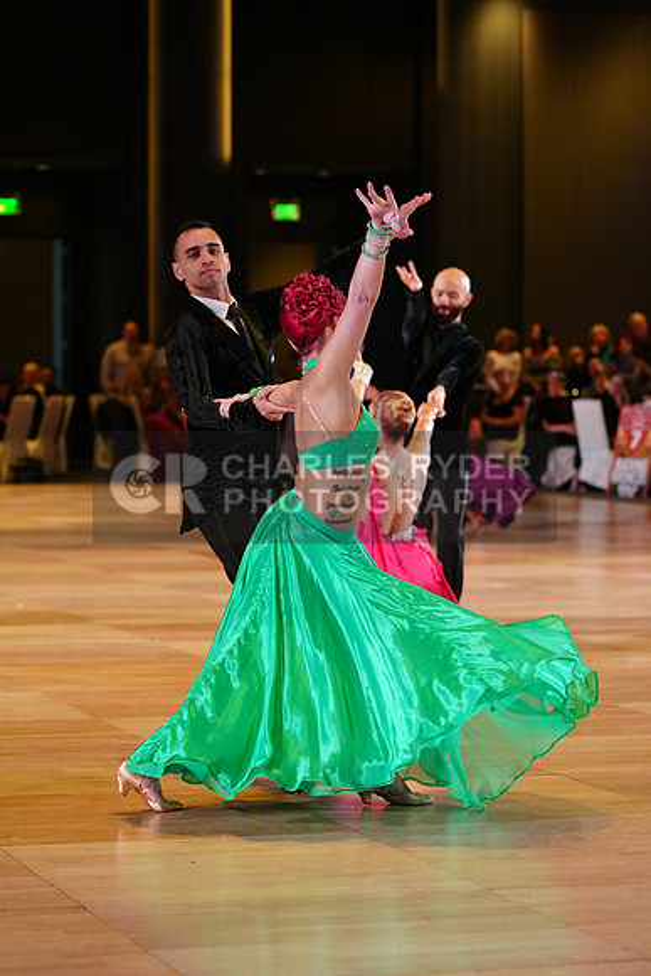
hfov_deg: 12.3
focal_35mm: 111
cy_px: 488
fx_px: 3009
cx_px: 326
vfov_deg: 18.4
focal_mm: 111
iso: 2500
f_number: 4
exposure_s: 1/400
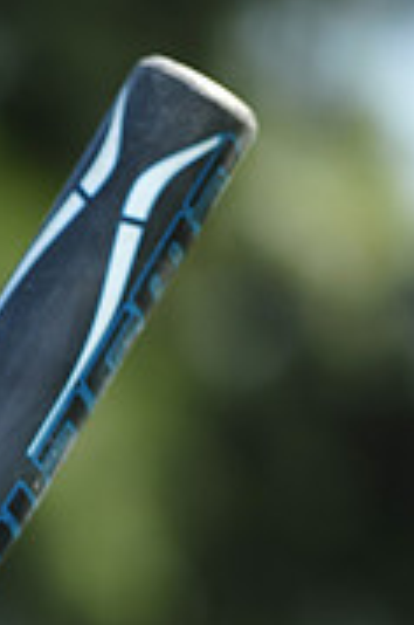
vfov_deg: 3.2
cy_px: 1001
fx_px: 11290
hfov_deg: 2.1
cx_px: -126
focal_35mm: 652
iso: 200
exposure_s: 1/640
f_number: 4.5
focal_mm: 200
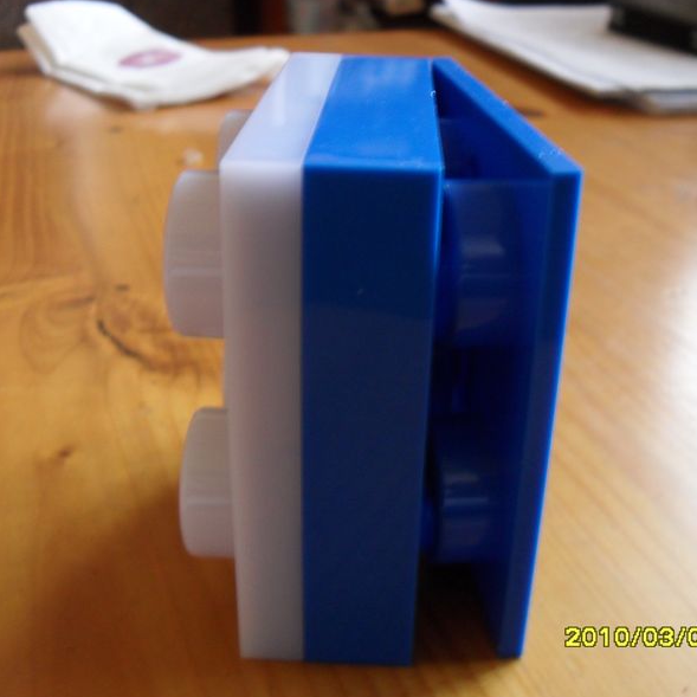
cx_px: 414
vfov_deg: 40.0
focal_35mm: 42
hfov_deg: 39.9
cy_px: 350
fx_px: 957
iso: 200
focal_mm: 6.2
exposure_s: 1/6
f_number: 2.8
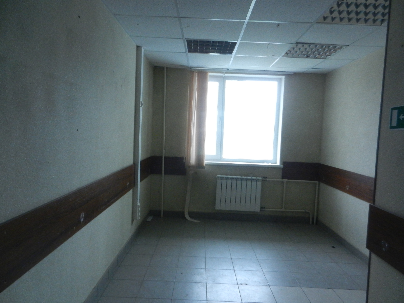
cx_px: 202
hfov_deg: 69.4
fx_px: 292
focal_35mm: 25
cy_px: 152
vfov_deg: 54.9
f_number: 3.5
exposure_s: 1/40
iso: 400
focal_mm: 4.5
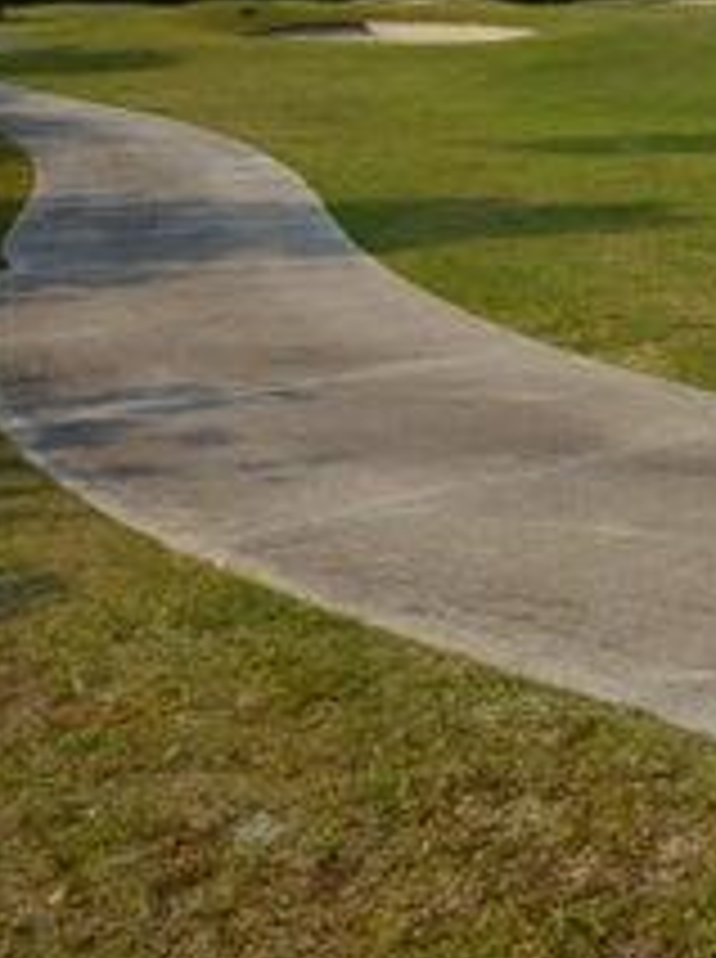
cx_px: 1175
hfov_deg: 19.1
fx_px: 1760
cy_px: -94
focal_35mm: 64
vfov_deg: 27.8
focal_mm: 13
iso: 100
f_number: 11
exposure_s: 1/200
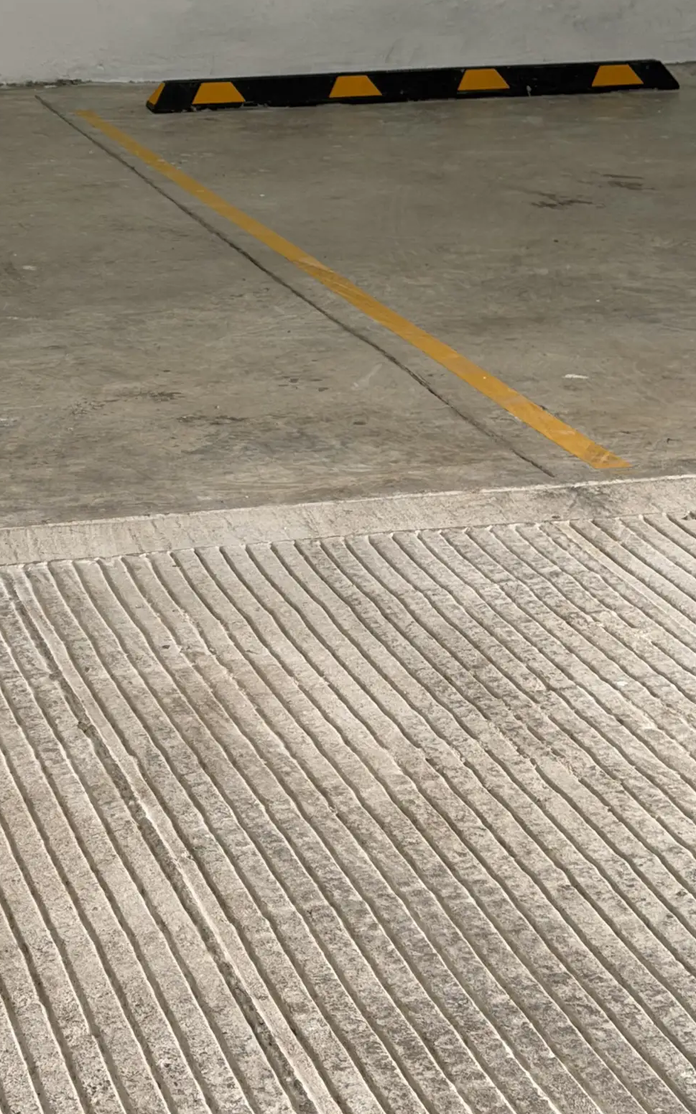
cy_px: 256
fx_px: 2550
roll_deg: -3.2
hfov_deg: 15.3
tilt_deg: -11.5
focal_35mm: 84
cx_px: 37
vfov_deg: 24.3
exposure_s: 1/101
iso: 100
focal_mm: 6.76
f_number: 1.78
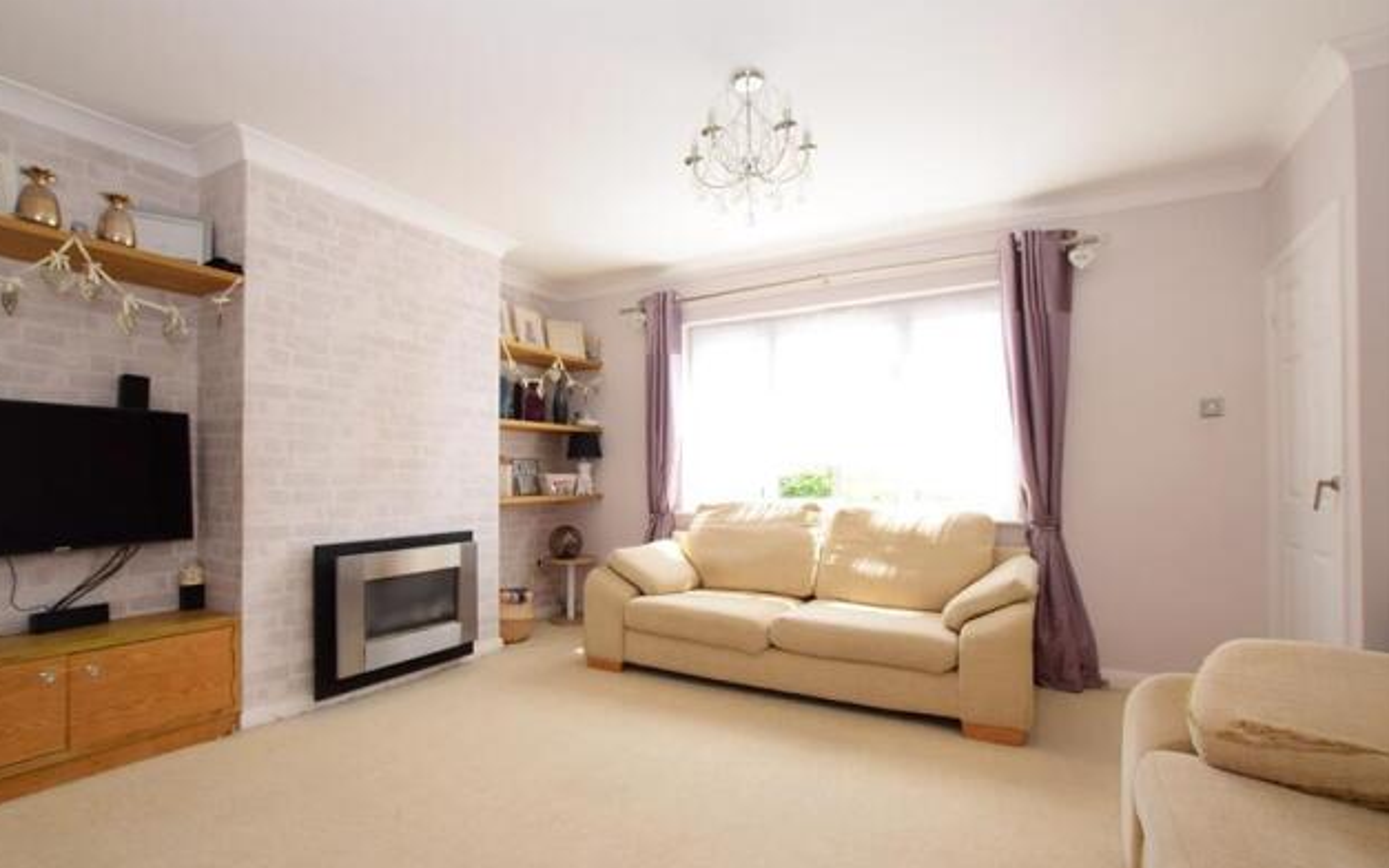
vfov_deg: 71.2
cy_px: 466
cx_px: 676
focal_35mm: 16
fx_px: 606
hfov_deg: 97.8
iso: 400
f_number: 8
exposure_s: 1/80
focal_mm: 10
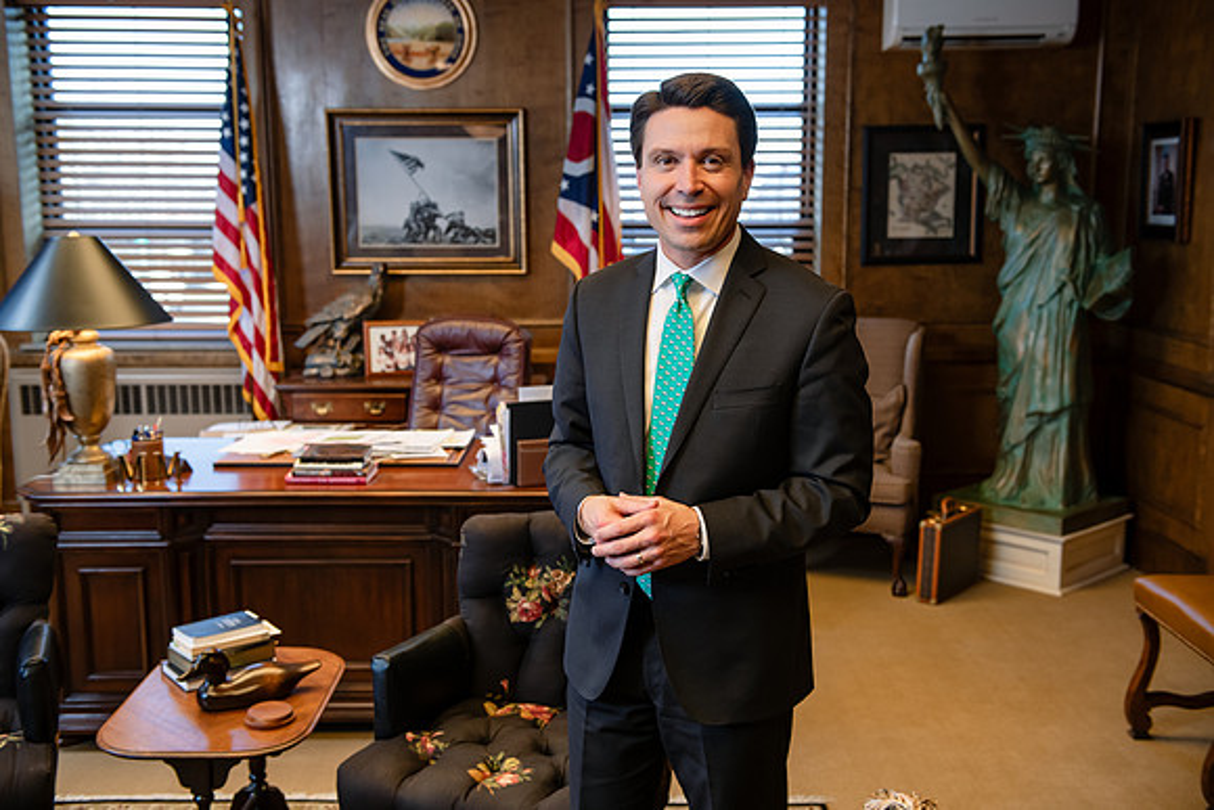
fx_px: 1282
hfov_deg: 50.7
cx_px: 607
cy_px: 405
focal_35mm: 38
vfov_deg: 35.1
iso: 640
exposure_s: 1/200
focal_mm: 38
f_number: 3.5
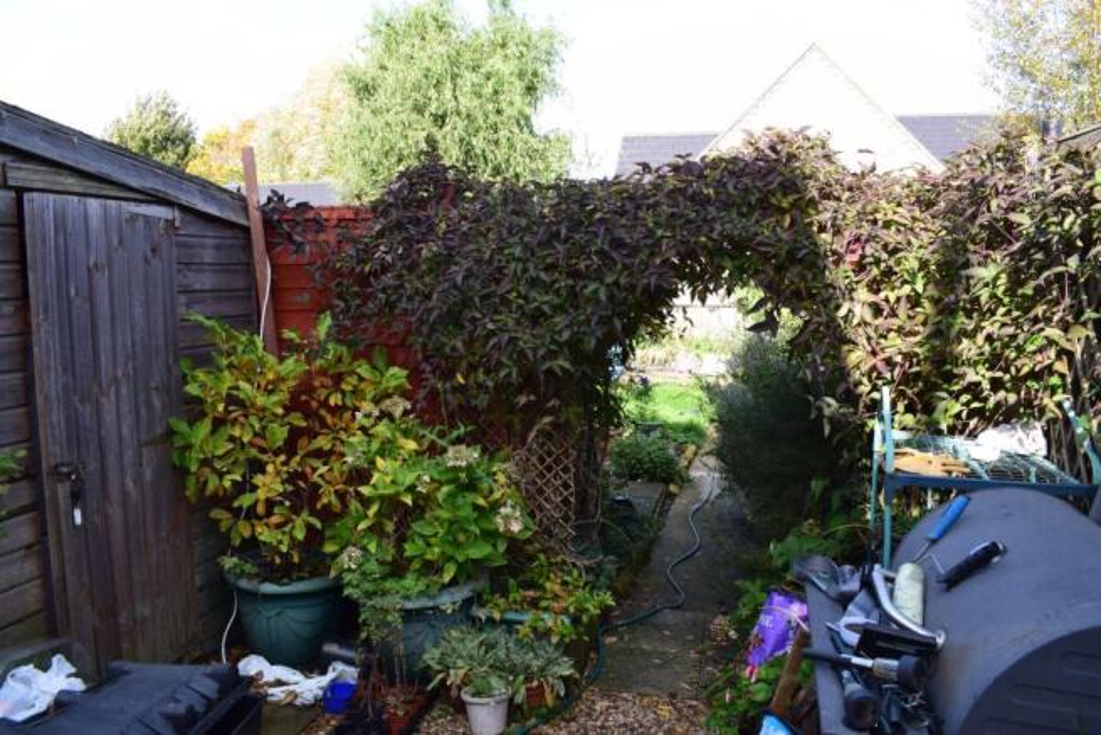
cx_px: 550
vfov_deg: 48.0
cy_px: 368
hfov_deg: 67.4
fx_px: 826
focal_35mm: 27
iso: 400
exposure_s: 1/160
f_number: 9
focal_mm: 18
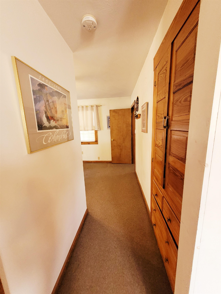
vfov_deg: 106.2
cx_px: 110
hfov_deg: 89.9
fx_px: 111
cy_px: 147
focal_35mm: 13
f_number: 2.2
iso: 400
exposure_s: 1/60.2
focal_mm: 1.74
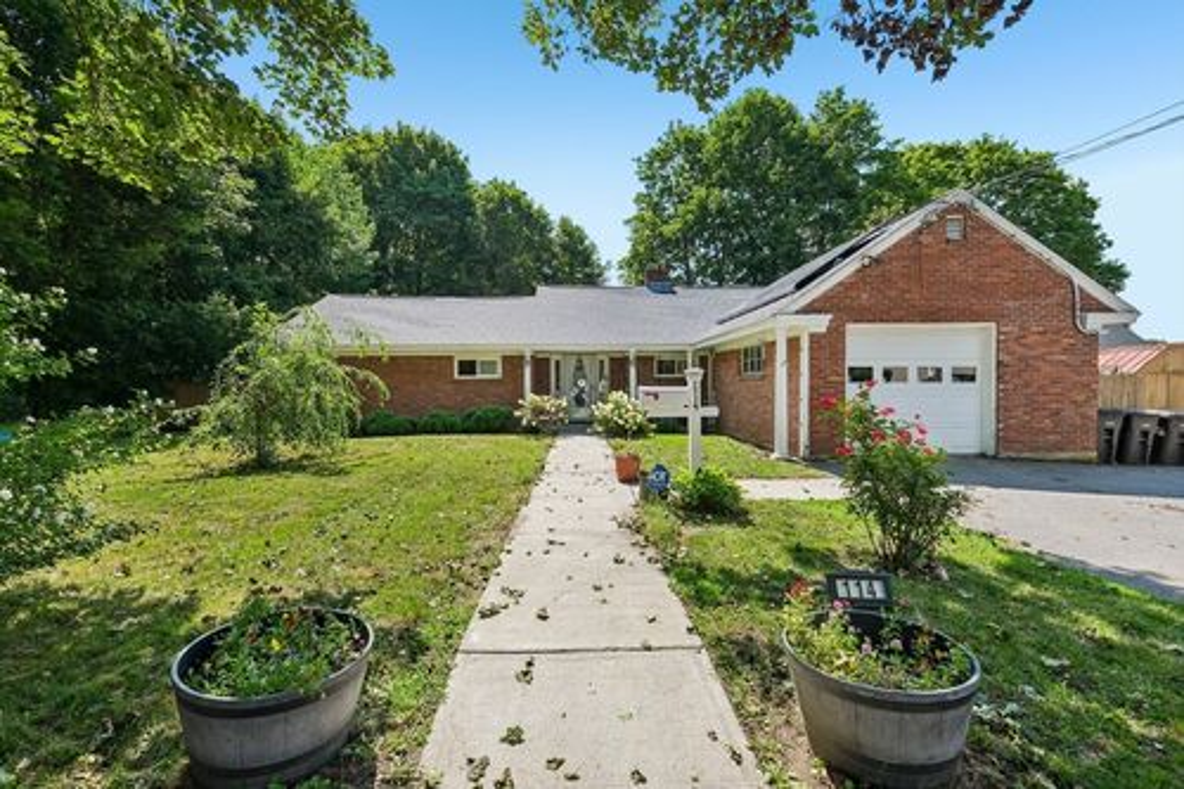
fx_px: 493
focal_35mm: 15
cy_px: 394
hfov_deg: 100.4
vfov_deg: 77.3
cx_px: 592
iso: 200
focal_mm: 10
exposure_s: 1/480
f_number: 5.6
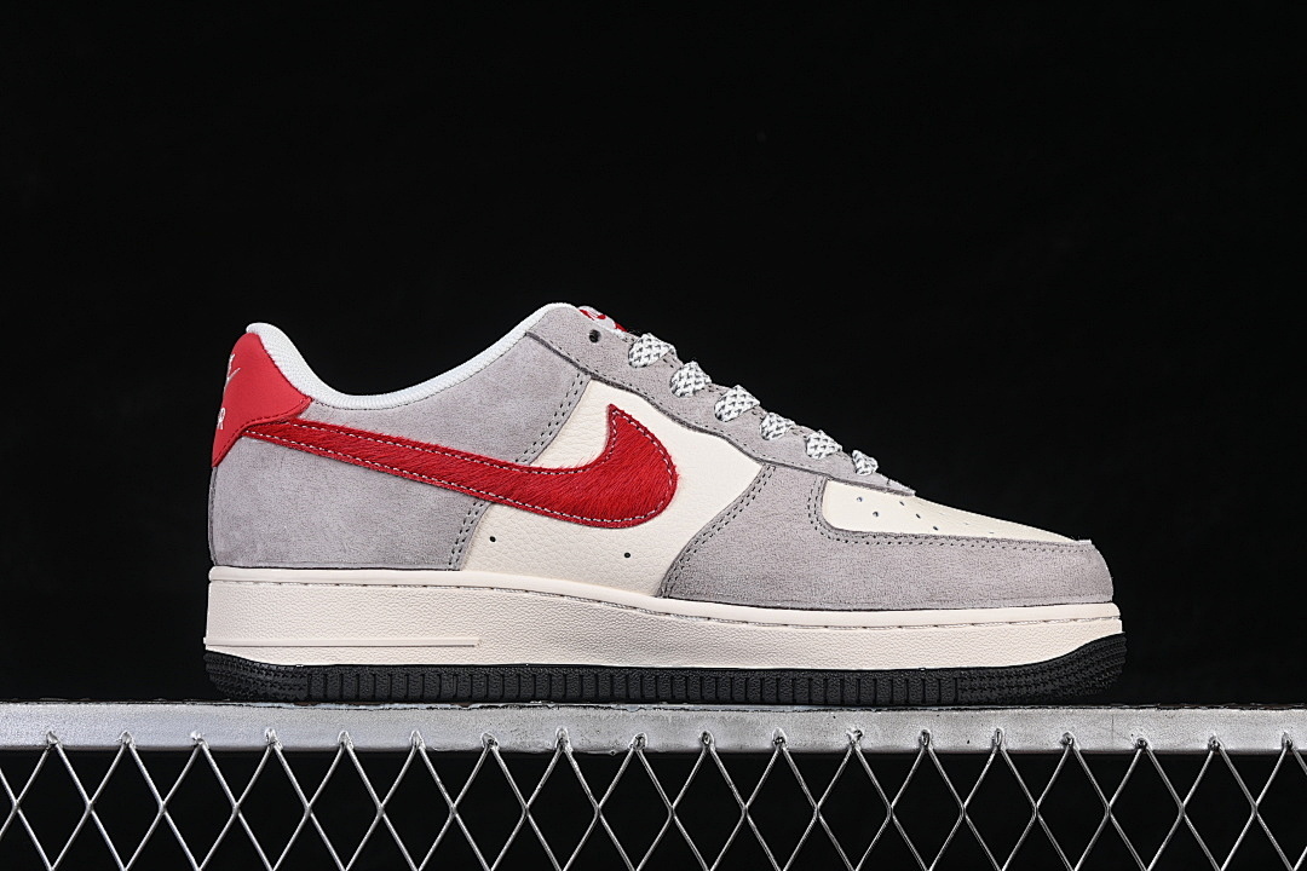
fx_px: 2723
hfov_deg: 27.0
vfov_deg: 18.2
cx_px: 654
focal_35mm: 75
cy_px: 436
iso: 160
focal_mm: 50
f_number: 8
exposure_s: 1/80
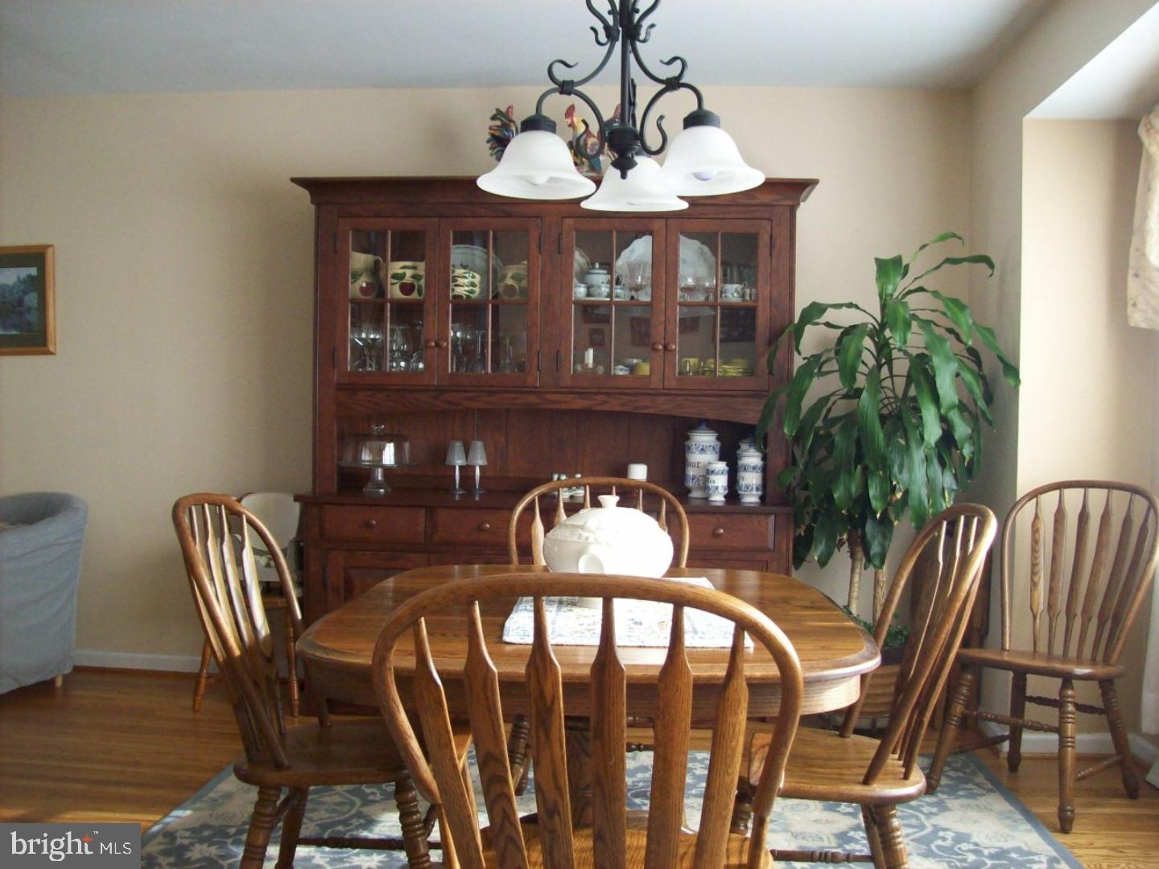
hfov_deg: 51.4
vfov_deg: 39.7
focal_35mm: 36
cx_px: 580
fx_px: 1205
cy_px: 434
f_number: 2.7
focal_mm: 6
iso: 200
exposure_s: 1/141
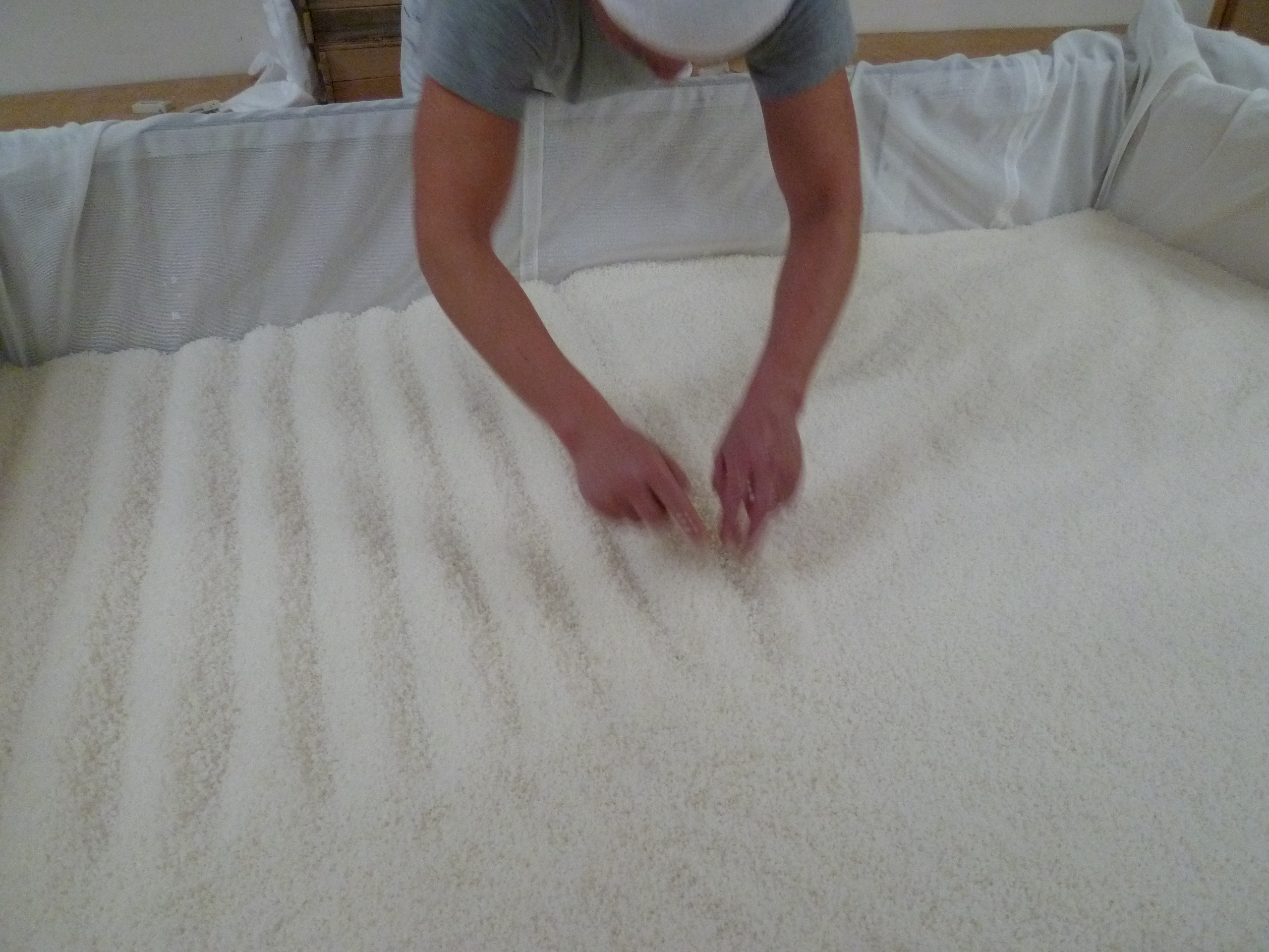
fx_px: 880
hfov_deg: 71.6
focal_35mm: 24
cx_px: 634
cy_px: 476
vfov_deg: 56.8
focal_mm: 4.3
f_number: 2.2
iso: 400
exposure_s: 1/40
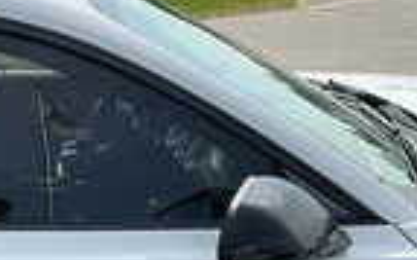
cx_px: 29
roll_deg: -0.6
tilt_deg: -22.9
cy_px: 345
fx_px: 942
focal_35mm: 83
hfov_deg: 24.1
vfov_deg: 14.9
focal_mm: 3
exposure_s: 1/1675
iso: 25
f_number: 1.8
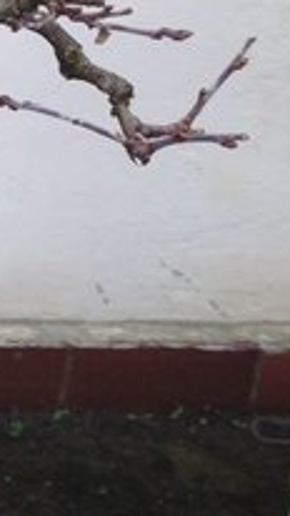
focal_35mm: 111
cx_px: -215
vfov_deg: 19.1
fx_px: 1516
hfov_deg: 10.4
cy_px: 103
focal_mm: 4.28
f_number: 2.4
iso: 50
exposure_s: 1/257
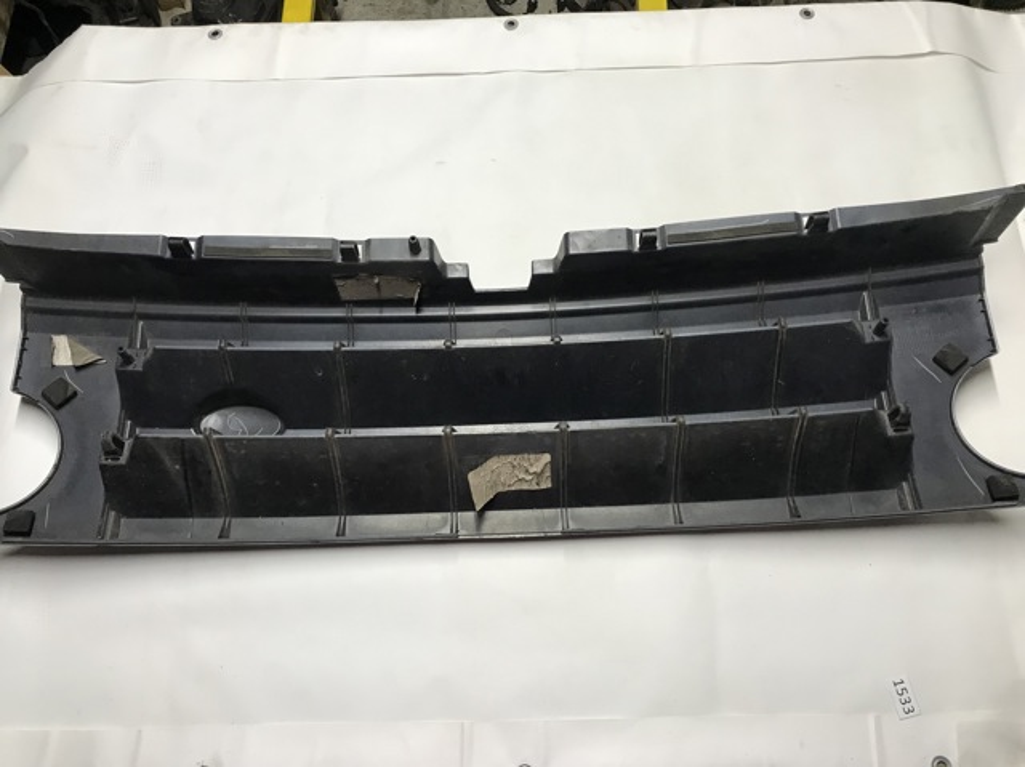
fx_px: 828
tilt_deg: -69.3
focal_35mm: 28
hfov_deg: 63.5
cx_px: 512
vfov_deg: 49.7
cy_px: 384
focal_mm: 3.99
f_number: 1.8
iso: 32
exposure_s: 1/33
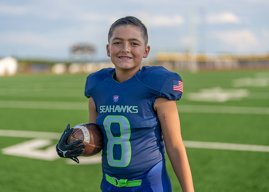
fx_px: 423
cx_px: 134
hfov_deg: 35.3
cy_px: 96
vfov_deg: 25.6
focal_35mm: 55
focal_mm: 50
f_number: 1.2
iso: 100
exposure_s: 1/5000
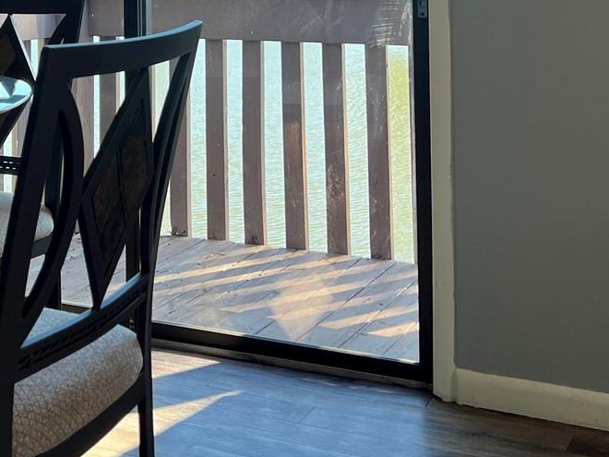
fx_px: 1108
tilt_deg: -0.4
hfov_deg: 30.7
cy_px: -72
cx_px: 259
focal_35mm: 63
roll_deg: +0.5
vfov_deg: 21.8
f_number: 1.5
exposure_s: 1/312
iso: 50
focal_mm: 5.7
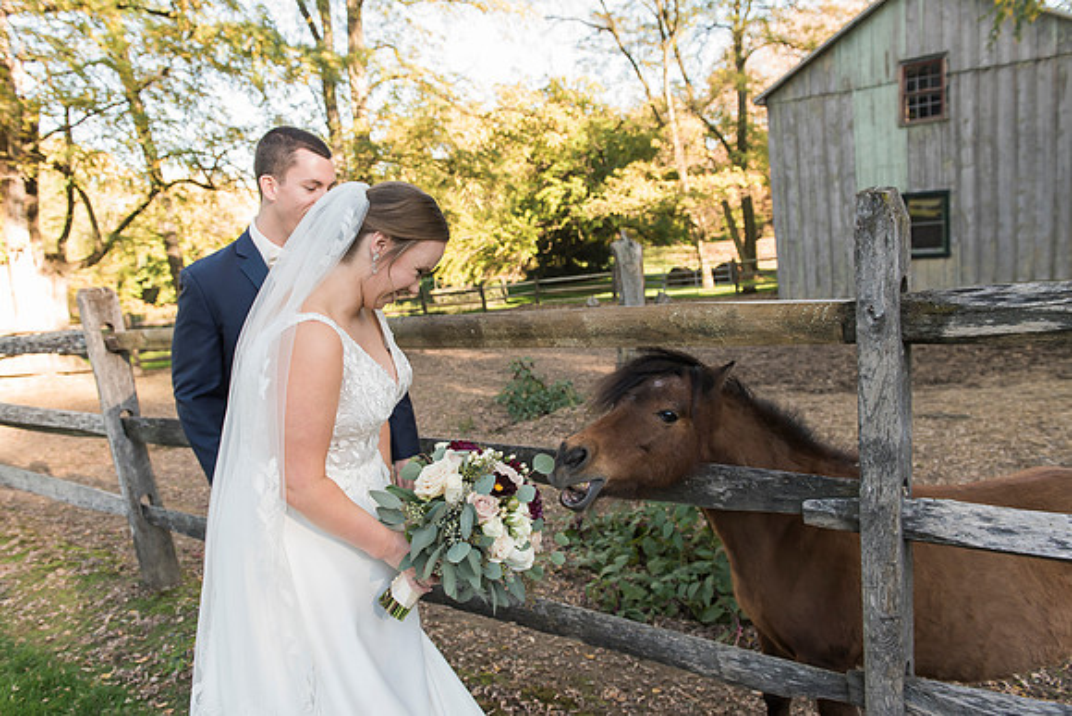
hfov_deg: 71.1
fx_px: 750
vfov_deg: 51.0
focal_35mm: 25
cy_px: 340
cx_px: 510
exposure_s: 1/320
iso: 500
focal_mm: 24
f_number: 4
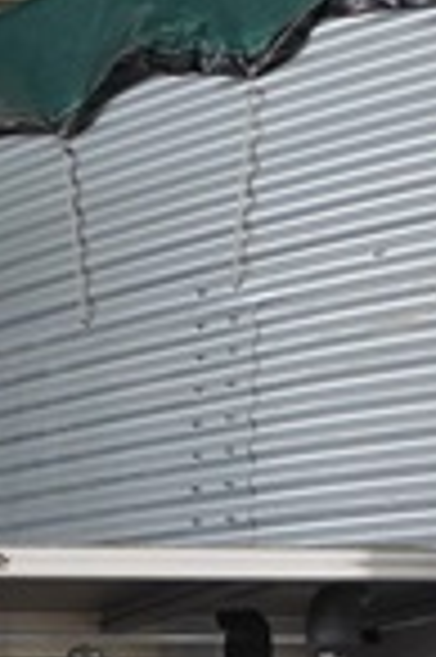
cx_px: -436
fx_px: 1904
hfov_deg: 11.7
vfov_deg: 18.5
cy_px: 790
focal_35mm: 105
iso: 2000
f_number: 5
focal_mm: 19.1
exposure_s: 1/30
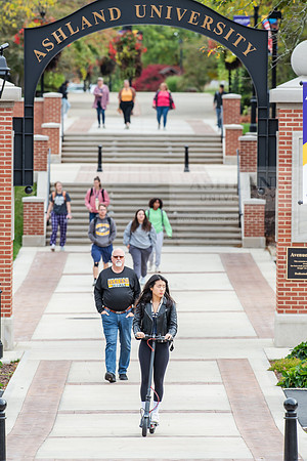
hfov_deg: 4.6
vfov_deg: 6.9
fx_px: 3837
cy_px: 230
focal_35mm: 300
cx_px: 154
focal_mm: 300
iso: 400
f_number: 7.1
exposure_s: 1/320
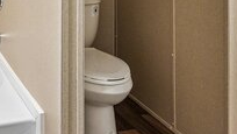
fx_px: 352
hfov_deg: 34.5
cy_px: -72
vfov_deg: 18.7
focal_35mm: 56
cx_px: 10
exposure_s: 1/20
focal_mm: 17
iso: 2800
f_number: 8
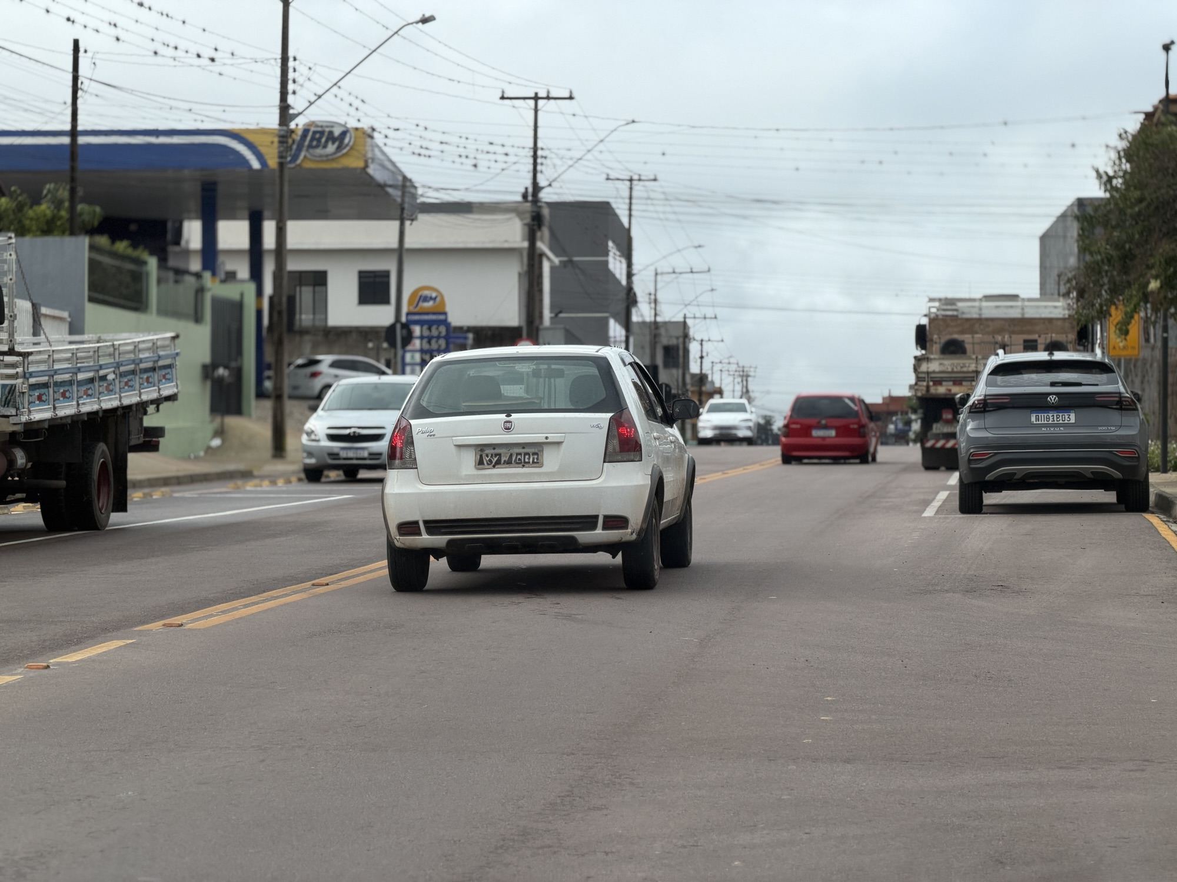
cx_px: 588
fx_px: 3400
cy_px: 441
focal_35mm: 100
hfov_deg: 19.6
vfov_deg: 14.8
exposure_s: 1/549
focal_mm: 16.89
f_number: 2.8
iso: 50
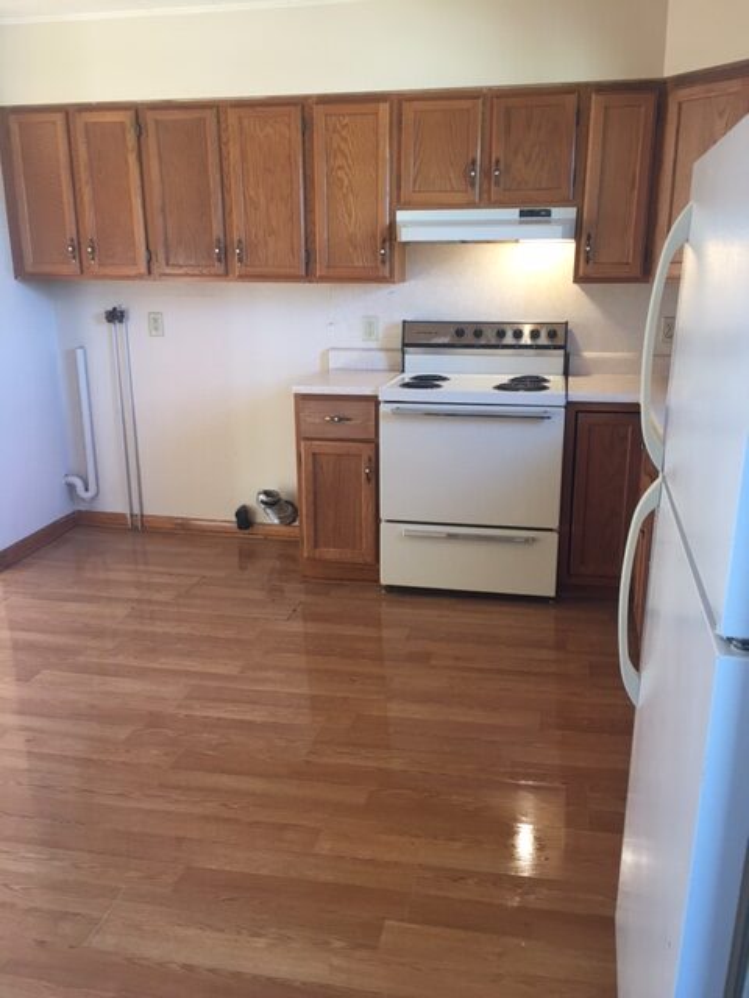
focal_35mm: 29
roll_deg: +0.0
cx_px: 374
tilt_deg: -14.3
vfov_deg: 61.7
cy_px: 499
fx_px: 837
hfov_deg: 48.2
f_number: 2.2
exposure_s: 1/15
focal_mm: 4.15
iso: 32
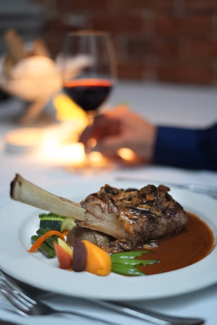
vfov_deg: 39.6
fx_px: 452
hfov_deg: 27.0
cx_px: 108
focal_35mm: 50
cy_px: 162
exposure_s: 1/200
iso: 5000
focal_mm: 50
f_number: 1.8
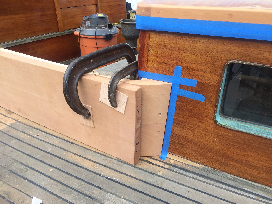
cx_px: 136
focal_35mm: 29
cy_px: 102
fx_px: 228
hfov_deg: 61.7
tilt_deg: -26.4
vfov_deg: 48.2
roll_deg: -0.2
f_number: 2.2
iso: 32
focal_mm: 4.15
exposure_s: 1/471
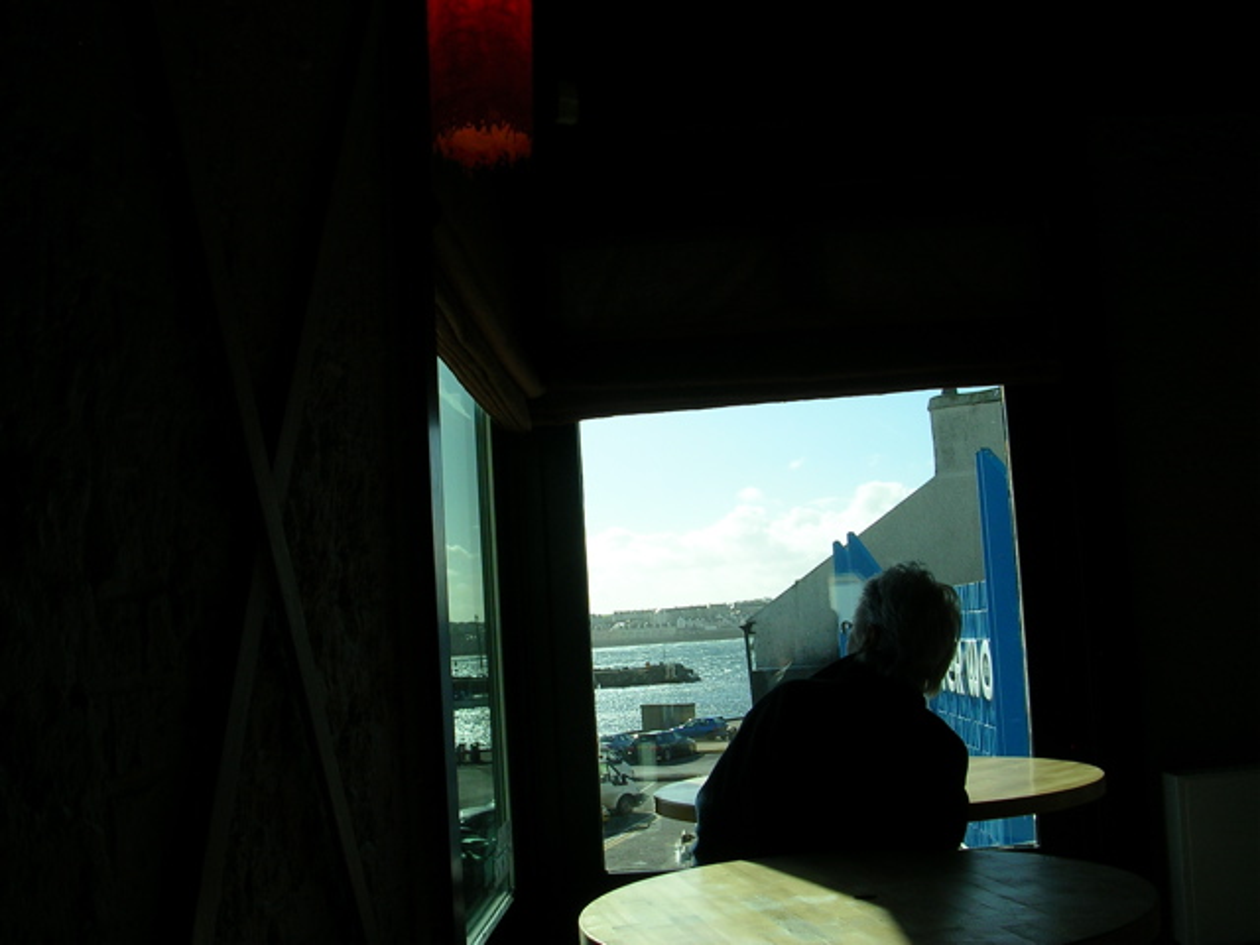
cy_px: 472
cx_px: 630
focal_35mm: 38
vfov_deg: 37.7
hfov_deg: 49.0
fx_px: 1383
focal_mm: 5.8
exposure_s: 1/285
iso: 50
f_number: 5.6
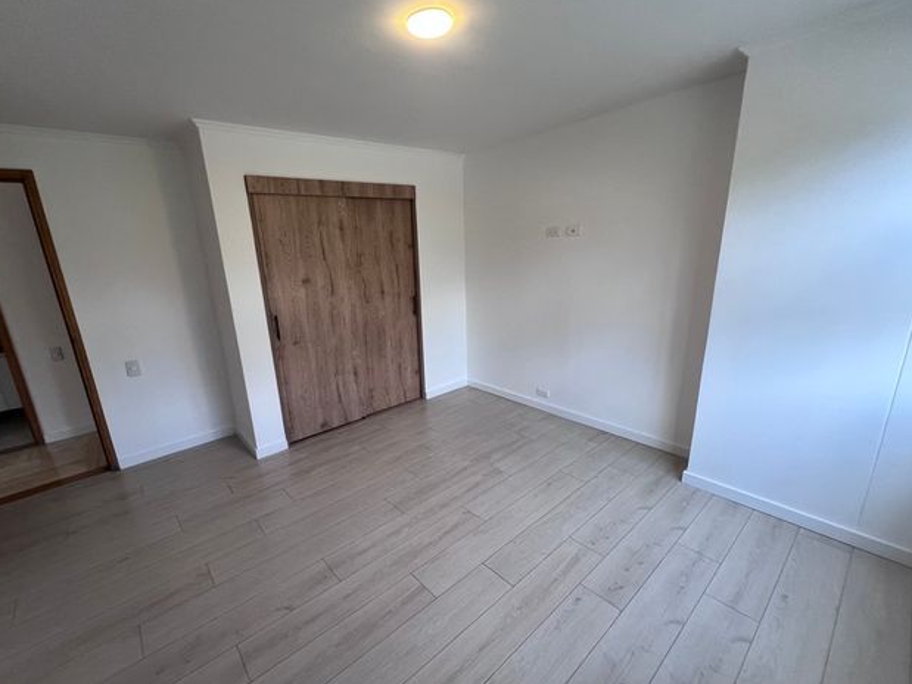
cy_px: 361
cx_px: 428
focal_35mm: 14
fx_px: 369
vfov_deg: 85.6
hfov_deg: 101.9
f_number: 1.8
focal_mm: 1.57
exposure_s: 1/120
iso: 80
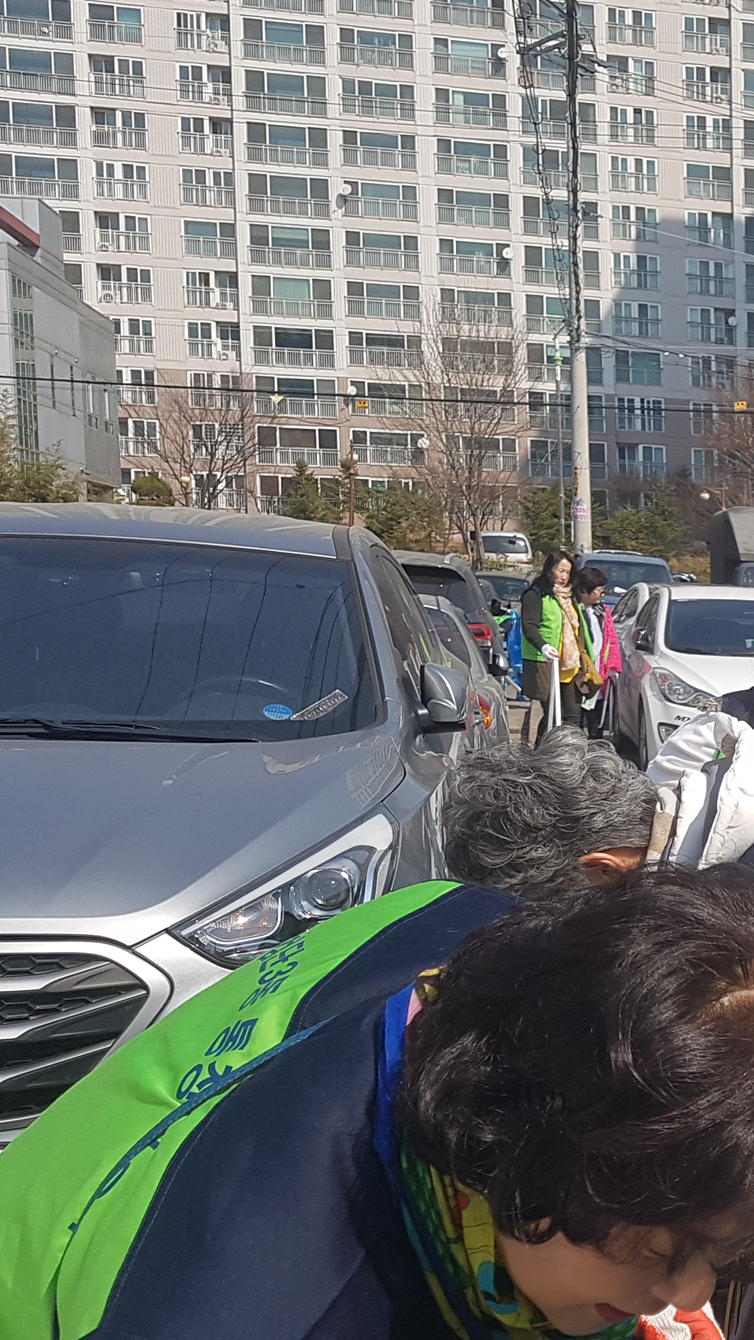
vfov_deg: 42.0
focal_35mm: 49
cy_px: 781
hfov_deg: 20.6
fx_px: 1742
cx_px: 1156
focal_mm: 4.2
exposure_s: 1/2728
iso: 50
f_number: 1.7
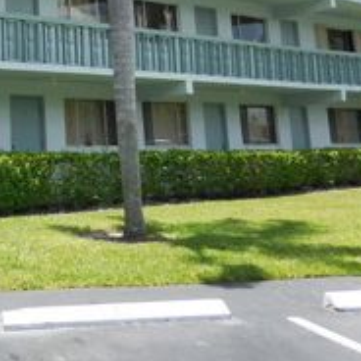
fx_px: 708
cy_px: 15
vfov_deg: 27.3
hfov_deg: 25.8
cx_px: -63
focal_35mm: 60
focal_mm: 4.5
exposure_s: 1/640
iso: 125
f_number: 3.3
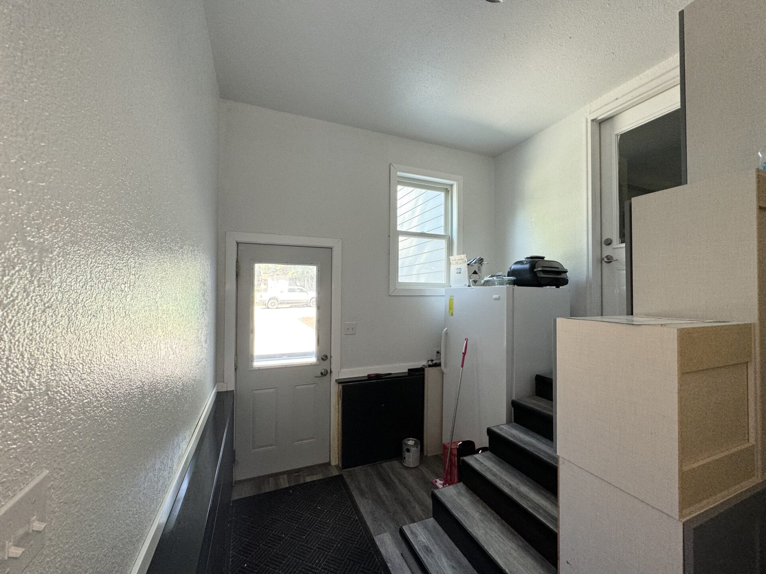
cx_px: 383
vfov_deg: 85.7
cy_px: 287
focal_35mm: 14
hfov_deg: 102.1
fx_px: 310
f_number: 2.2
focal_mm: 2.22
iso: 100
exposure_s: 1/99
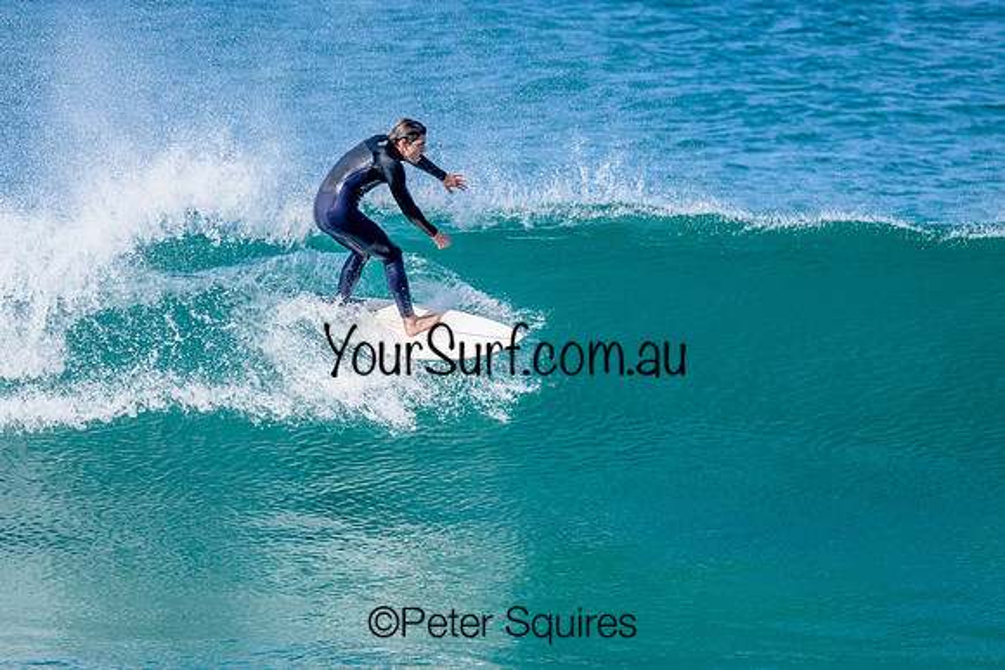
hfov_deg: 1.9
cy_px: 322
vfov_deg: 1.3
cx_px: 427
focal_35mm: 1099
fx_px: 30698
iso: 400
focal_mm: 800
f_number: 6.3
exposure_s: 1/2000
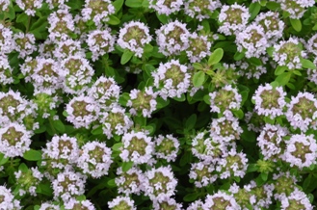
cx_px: 60
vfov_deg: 4.0
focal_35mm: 342
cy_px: 139
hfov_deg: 6.0
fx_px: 3006
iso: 640
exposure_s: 1/250
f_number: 16
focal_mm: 100
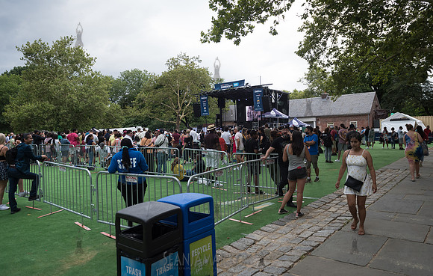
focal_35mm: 29
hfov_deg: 64.9
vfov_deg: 44.0
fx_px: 340
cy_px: 119
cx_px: 235
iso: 500
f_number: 4.5
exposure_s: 1/400
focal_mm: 26
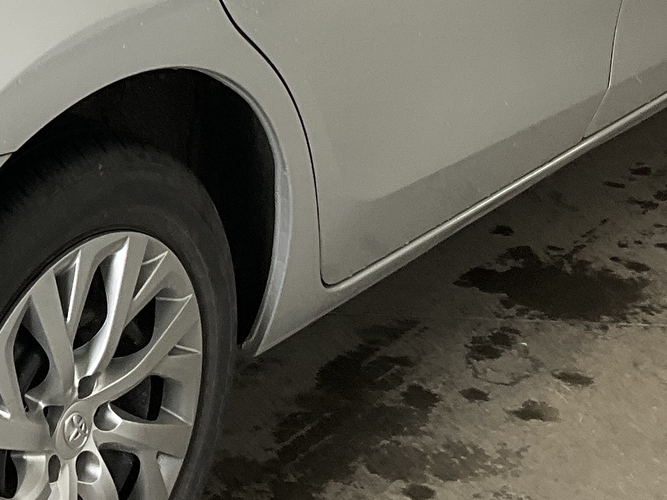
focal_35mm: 114
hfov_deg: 16.5
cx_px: -164
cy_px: -59
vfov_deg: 12.7
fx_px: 2196
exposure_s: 1/122
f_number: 1.8
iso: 32
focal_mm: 3
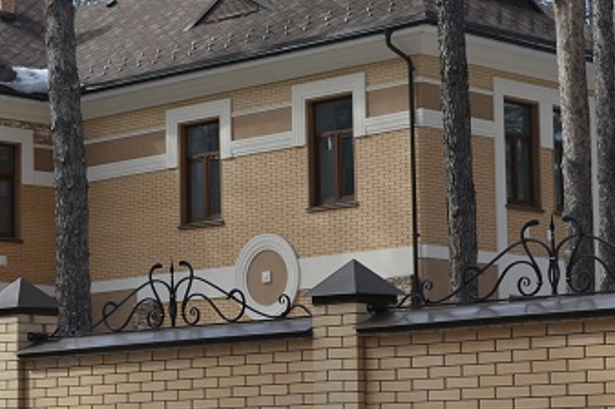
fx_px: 1946
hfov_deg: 17.8
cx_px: 111
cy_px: 213
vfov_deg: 12.0
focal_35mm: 114
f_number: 6.3
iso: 100
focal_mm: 32
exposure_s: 1/160
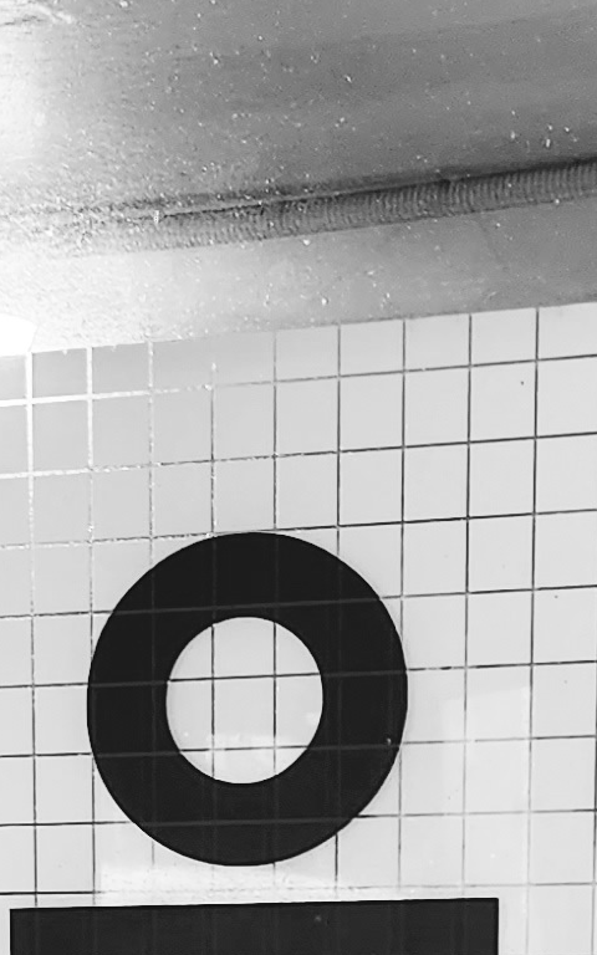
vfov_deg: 14.5
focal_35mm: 127
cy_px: 1705
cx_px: 396
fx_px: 3306
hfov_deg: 10.3
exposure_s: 1/120
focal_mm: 5.4
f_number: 1.8
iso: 100
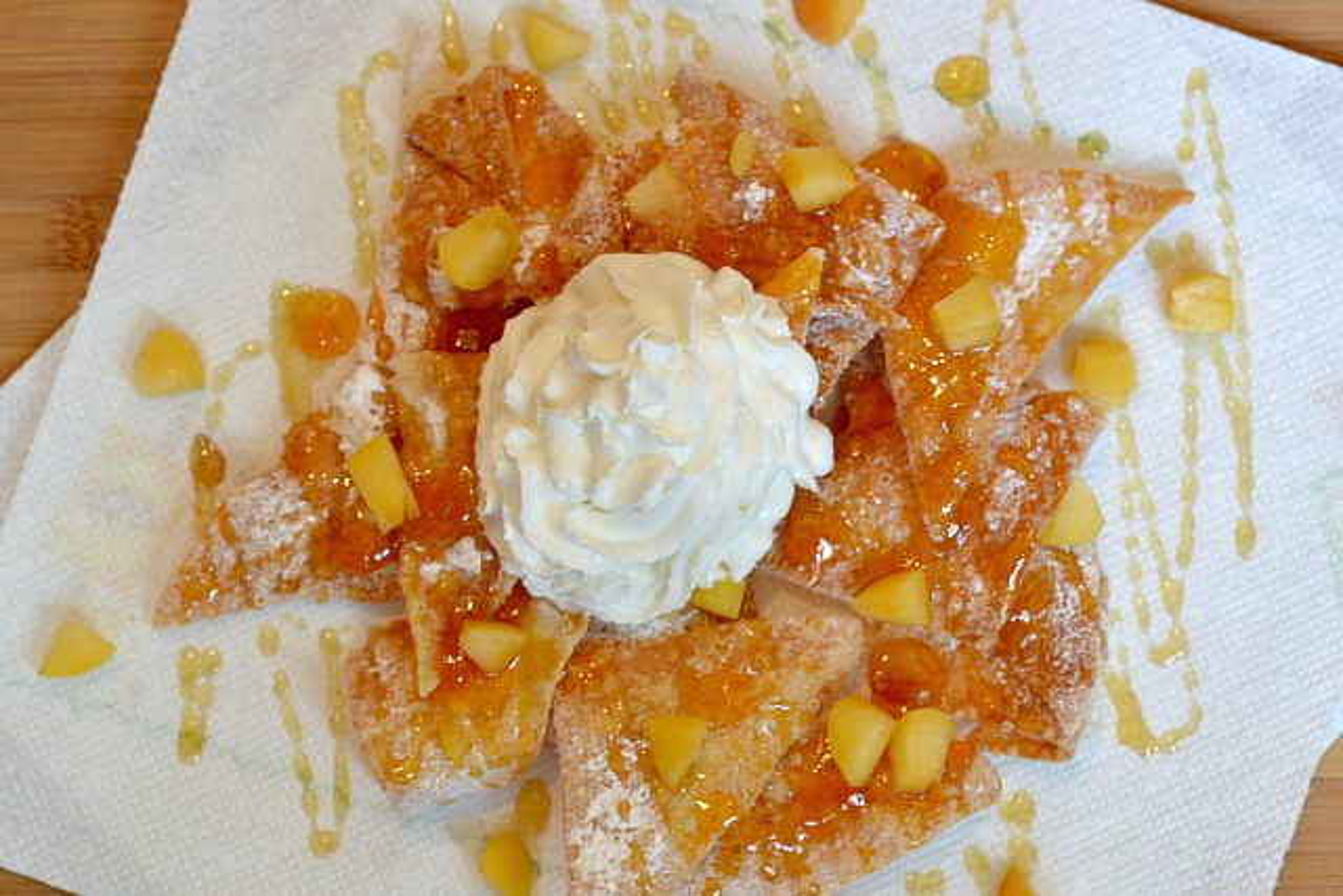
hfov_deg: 27.0
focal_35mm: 75
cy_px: 448
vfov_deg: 18.2
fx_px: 2798
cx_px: 672
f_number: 4.5
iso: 200
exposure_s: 1/15
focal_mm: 50
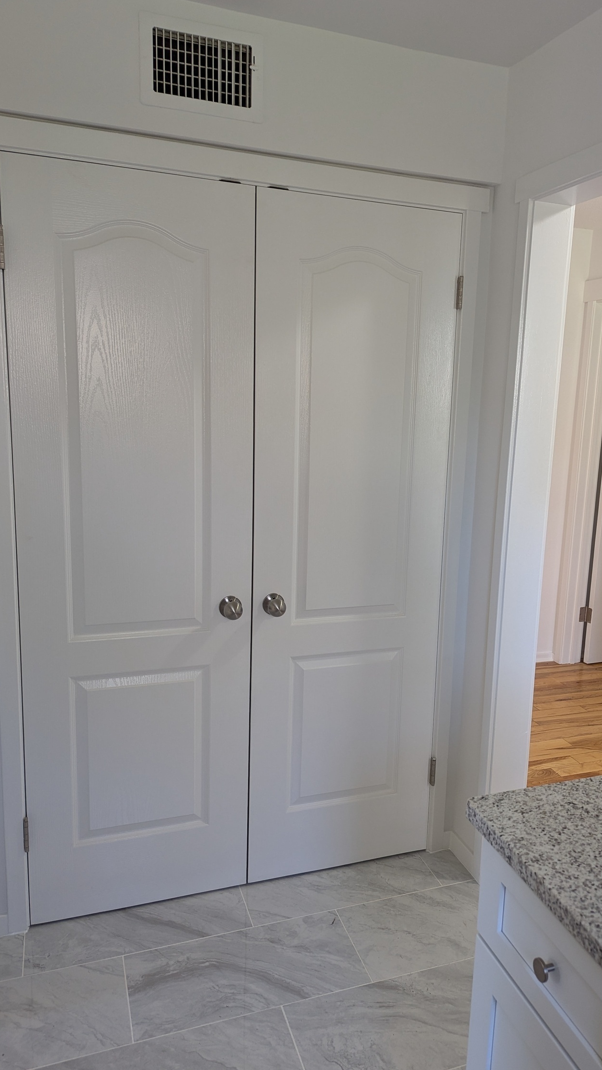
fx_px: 766
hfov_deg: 42.7
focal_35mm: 27
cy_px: 537
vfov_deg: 69.9
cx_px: 363
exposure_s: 1/60
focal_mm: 6.81
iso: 113
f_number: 1.85
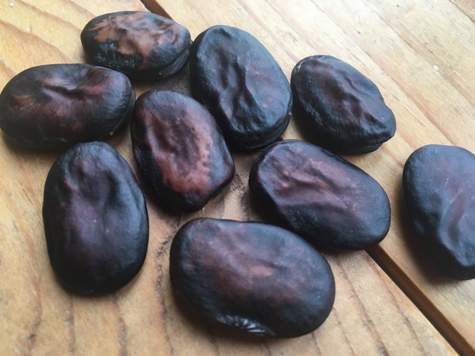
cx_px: 238
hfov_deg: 61.6
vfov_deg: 48.3
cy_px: 178
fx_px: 398
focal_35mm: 29
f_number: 2.2
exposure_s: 1/33
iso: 50
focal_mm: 4.15
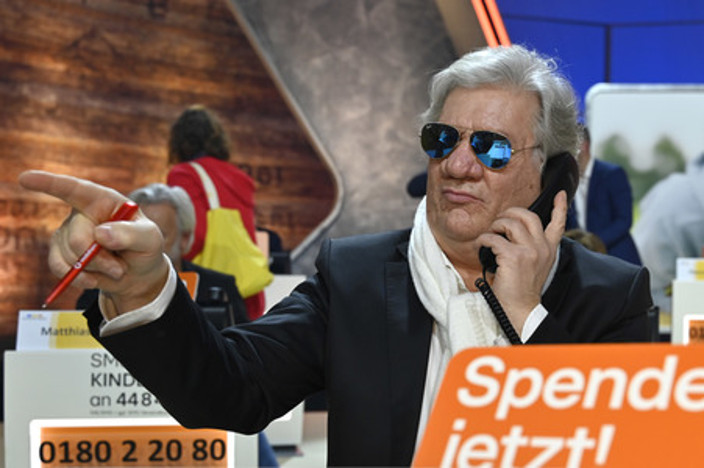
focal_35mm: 36
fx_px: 703
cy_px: 234
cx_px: 352
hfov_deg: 53.2
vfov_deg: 36.8
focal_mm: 36
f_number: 4
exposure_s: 1/200
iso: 800
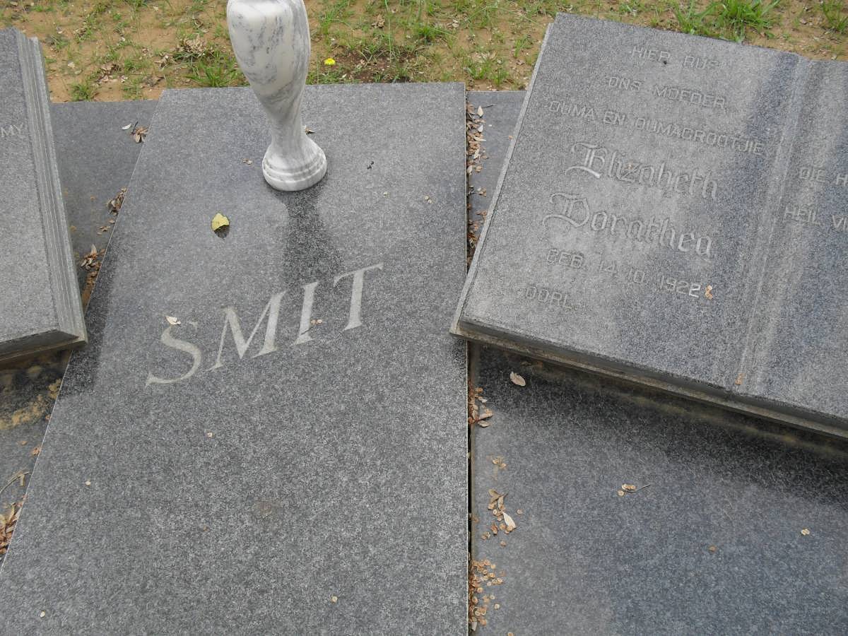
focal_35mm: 35
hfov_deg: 52.6
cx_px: 424
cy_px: 318
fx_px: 857
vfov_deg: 40.7
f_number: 3.2
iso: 100
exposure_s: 1/500
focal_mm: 6.3
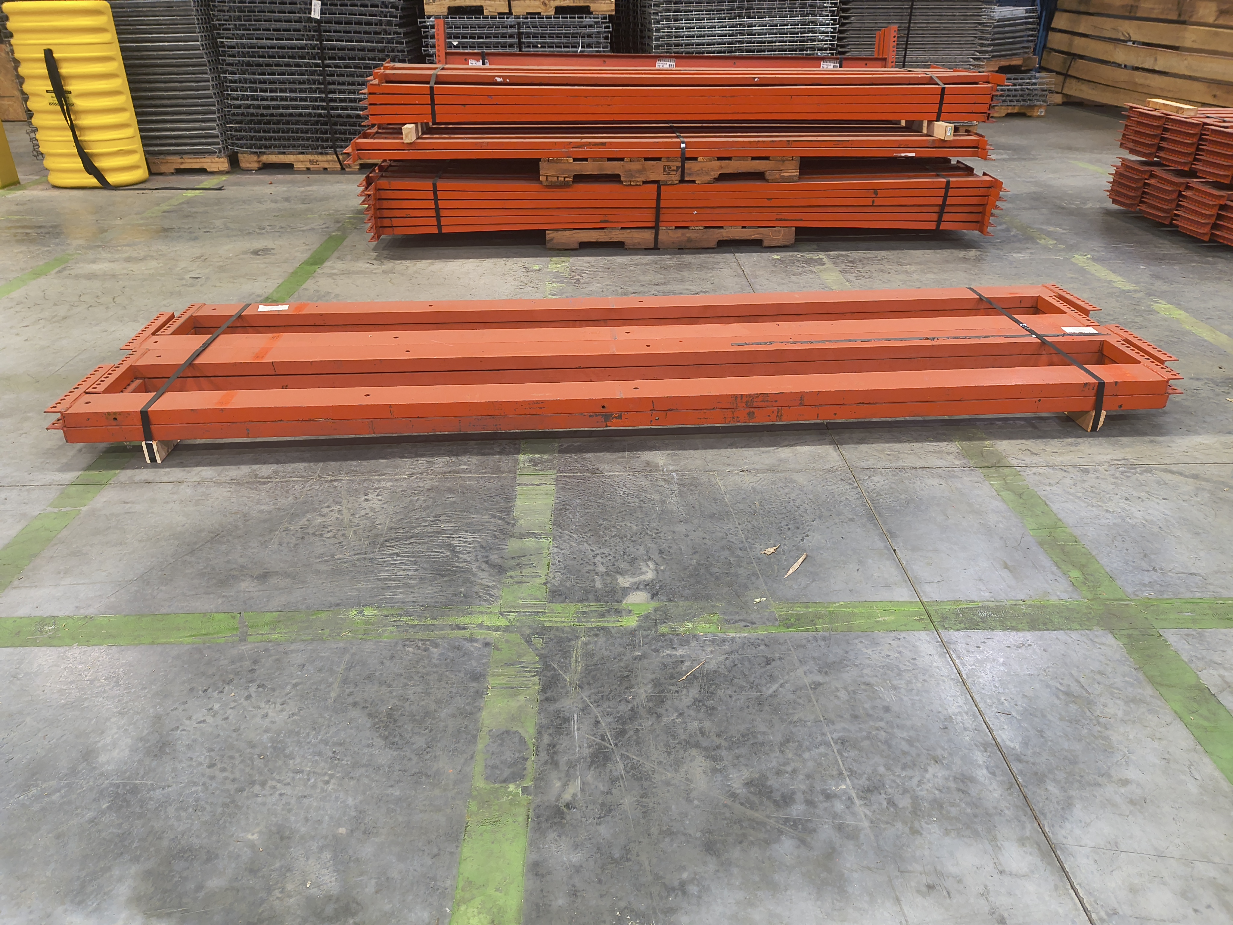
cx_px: 616
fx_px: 890
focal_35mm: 25
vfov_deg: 54.9
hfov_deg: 69.4
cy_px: 462
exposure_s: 1/60
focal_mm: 4.68
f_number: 1.7
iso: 967
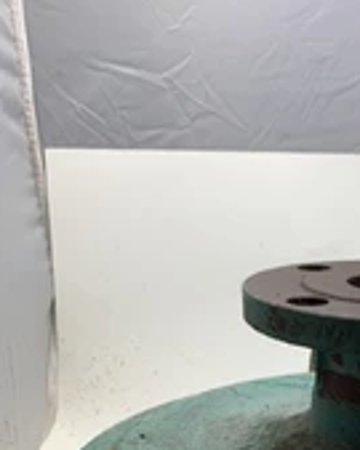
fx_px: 800
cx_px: 371
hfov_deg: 24.1
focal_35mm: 60
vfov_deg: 28.8
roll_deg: -1.2
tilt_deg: -25.3
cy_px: 485
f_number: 1.8
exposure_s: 1/122
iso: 32
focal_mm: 4.25
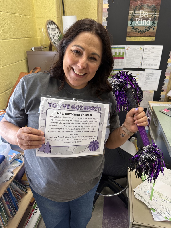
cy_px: 114
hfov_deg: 56.8
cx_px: 86
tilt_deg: -25.8
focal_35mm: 24
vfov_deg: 71.6
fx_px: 158
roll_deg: -0.3
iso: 125
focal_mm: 6.76
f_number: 1.78
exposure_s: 1/100
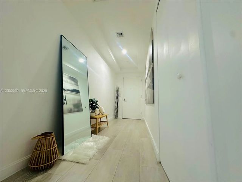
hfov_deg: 102.1
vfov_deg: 85.7
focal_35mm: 14
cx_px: 121
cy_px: 91
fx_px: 98
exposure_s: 1/60
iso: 200
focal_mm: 2.22
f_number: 2.2
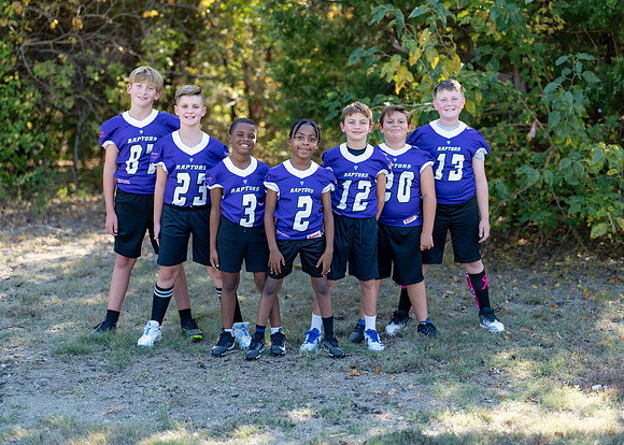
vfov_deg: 27.0
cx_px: 312
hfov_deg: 37.2
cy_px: 222
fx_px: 928
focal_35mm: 52
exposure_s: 1/640
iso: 100
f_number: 1.6
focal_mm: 50
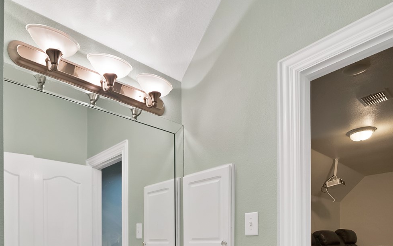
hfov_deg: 71.9
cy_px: 246
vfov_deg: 42.5
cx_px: 161
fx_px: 268
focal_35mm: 25
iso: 640
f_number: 9
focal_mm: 12
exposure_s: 1/3
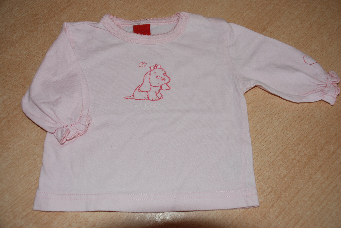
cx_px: 170
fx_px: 370
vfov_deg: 34.3
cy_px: 114
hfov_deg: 49.5
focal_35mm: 39
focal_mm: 26
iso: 200
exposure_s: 1/60
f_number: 4
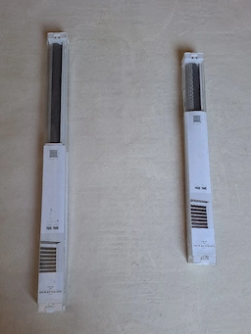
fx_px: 261
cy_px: 187
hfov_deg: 51.3
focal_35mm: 27
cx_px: 114
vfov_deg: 65.1
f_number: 1.8
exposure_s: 1/50
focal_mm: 5.54
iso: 125
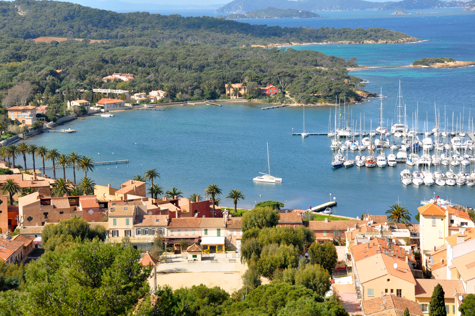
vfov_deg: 17.4
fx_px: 1028
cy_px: 158
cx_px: 238
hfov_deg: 26.0
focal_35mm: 78
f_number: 9
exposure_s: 1/320
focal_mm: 52
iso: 200
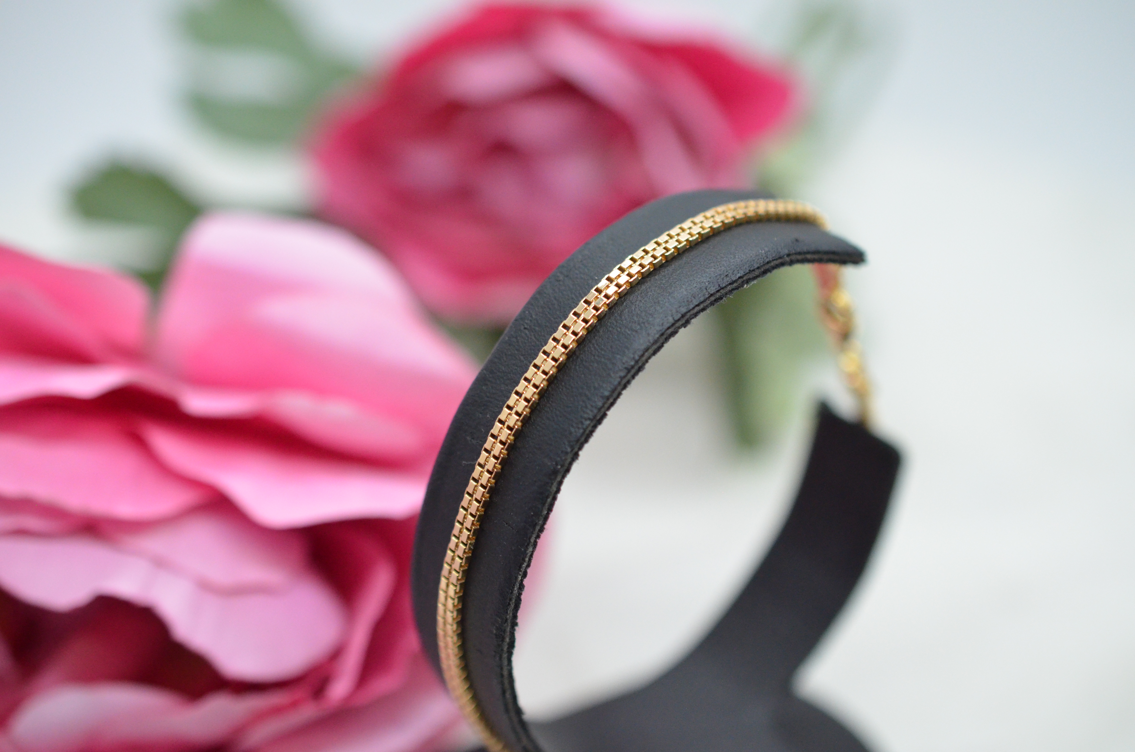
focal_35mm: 60
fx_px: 1888
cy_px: 376
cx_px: 568
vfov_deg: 22.5
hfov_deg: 33.5
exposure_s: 1/1600
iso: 2500
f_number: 4
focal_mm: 40
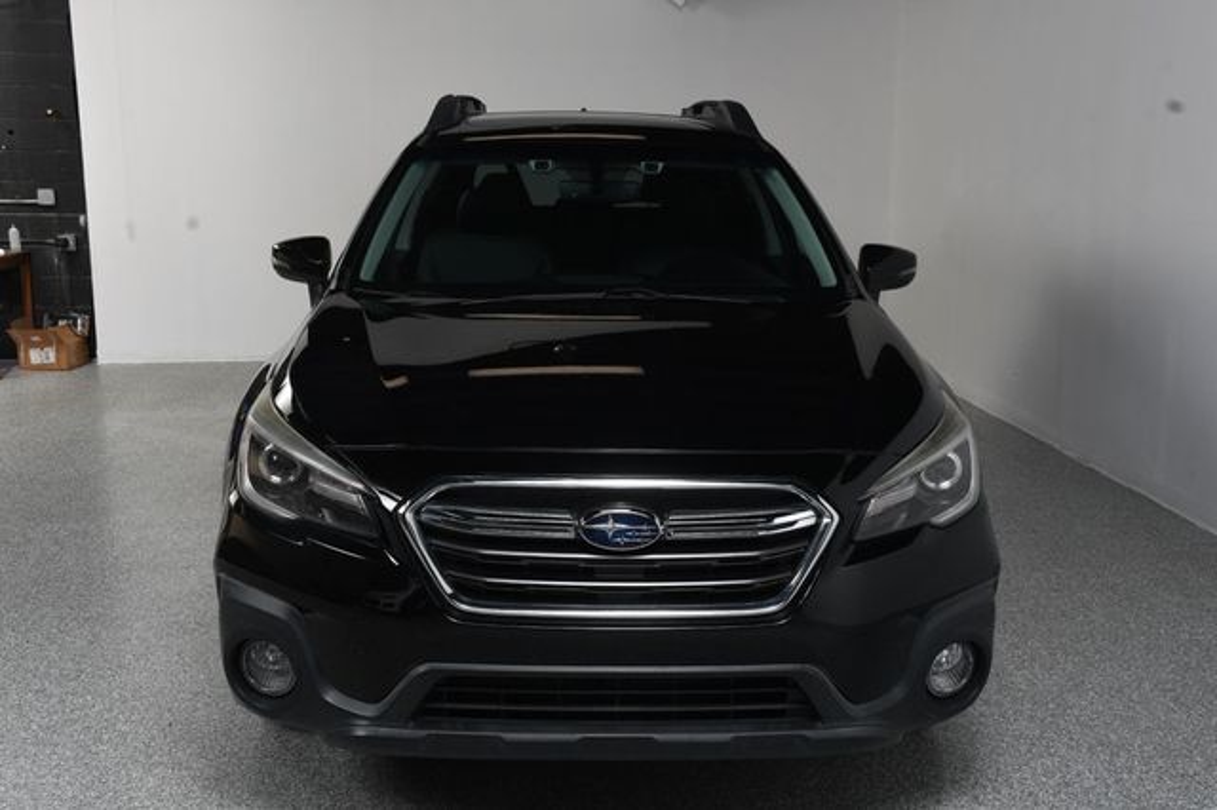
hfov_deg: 49.6
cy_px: 405
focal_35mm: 39
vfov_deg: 34.2
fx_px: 1318
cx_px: 608
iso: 100
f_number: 11
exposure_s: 1/160
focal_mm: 26
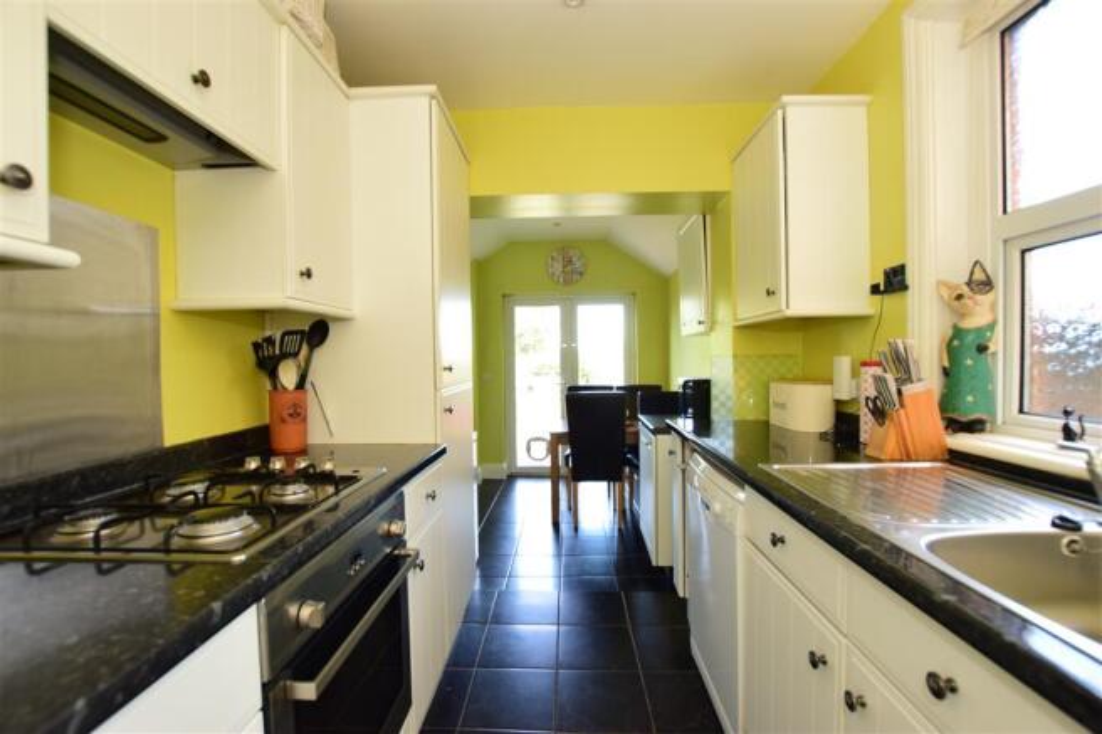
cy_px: 367
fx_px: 459
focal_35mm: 15
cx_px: 551
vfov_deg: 77.3
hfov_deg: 100.4
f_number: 6.3
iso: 640
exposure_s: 1/50
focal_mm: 10
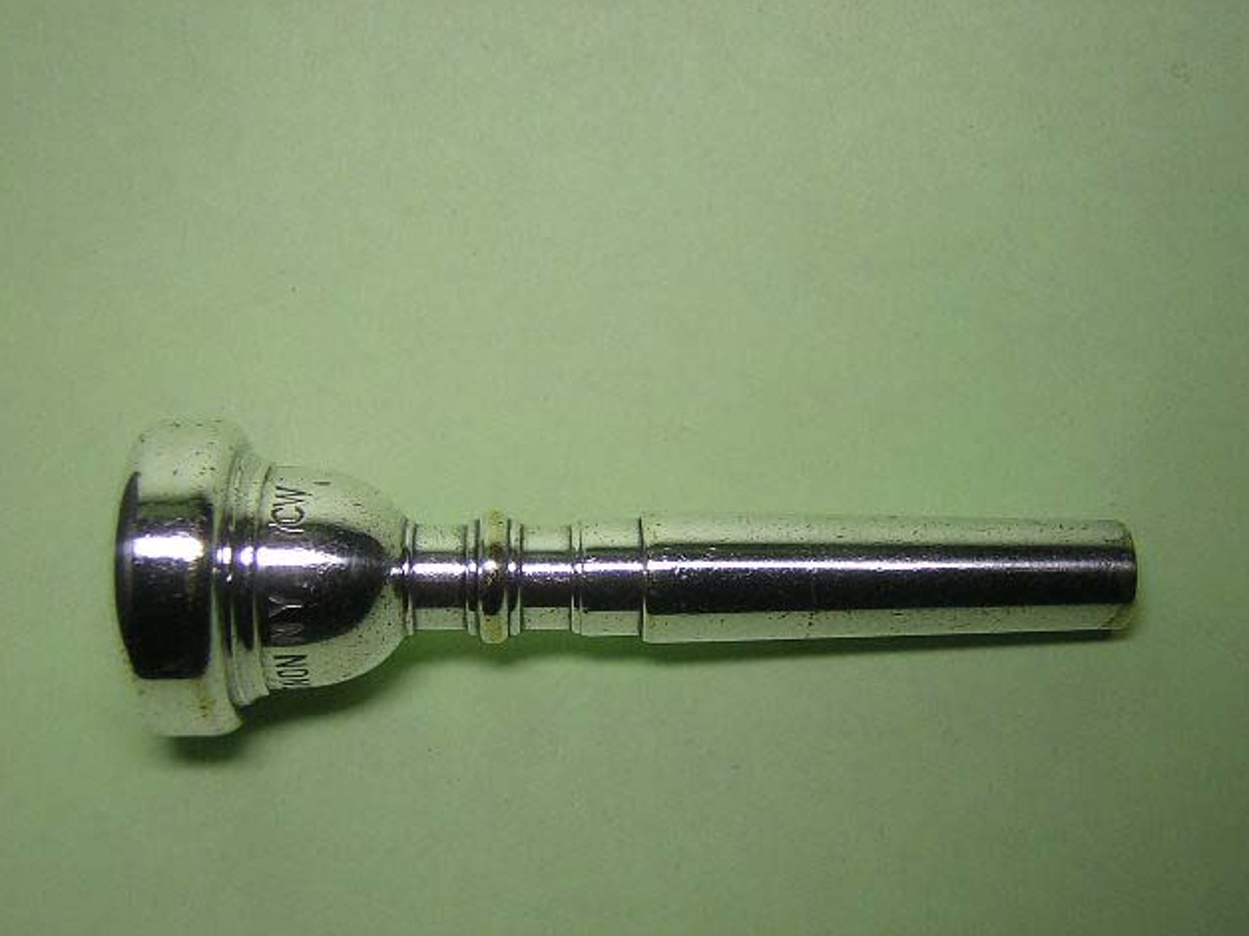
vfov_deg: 30.3
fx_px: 1732
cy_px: 476
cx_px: 620
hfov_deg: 39.7
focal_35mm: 48
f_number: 2.9
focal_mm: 6.1
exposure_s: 1/107
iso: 100
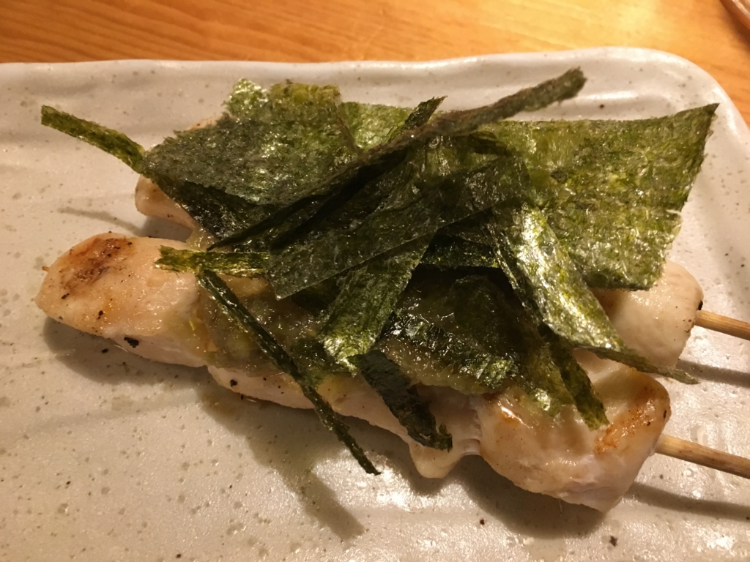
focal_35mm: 29
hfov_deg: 61.7
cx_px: 375
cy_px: 281
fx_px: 628
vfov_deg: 48.2
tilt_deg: -60.4
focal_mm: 4.15
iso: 250
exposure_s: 1/30
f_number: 2.2
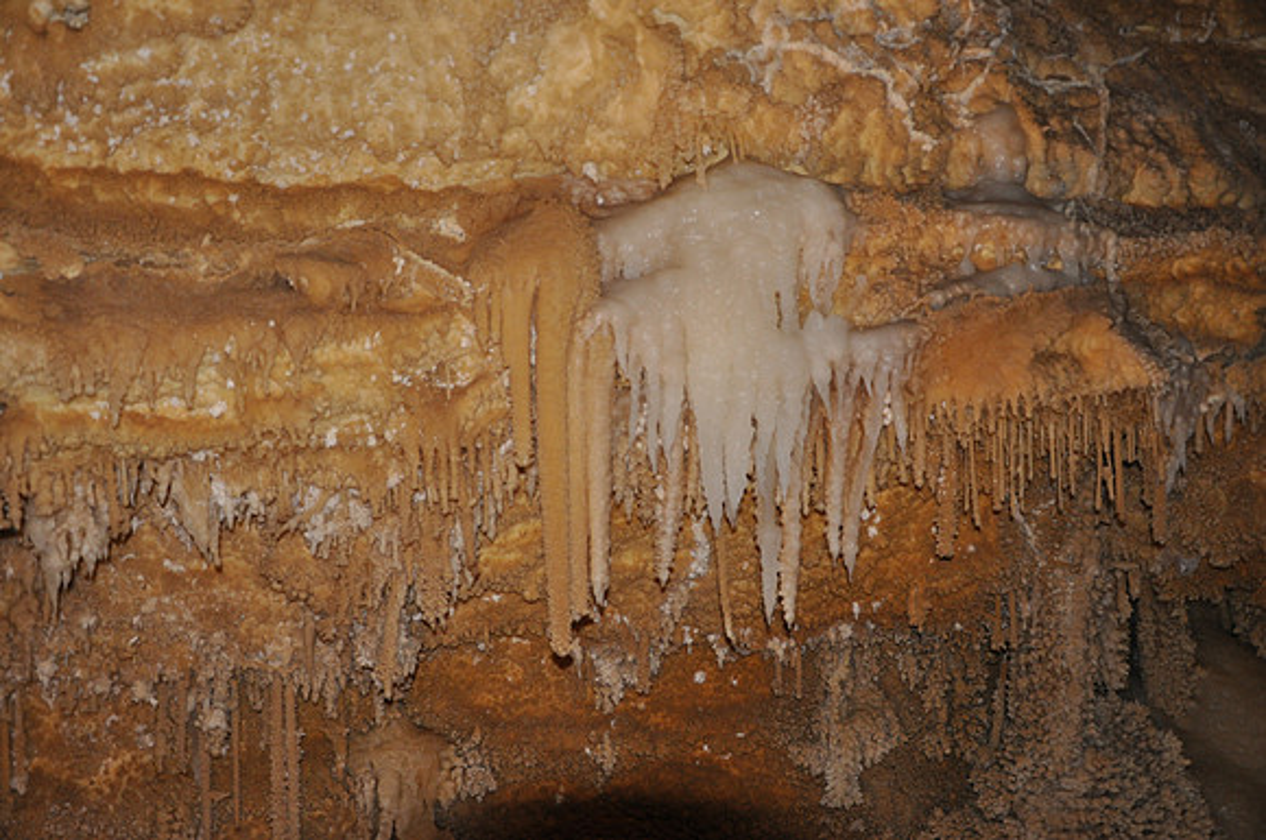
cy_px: 420
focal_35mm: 33
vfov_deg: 39.9
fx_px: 1159
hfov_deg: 57.3
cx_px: 633
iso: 800
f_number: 3.8
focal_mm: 22
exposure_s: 1/60
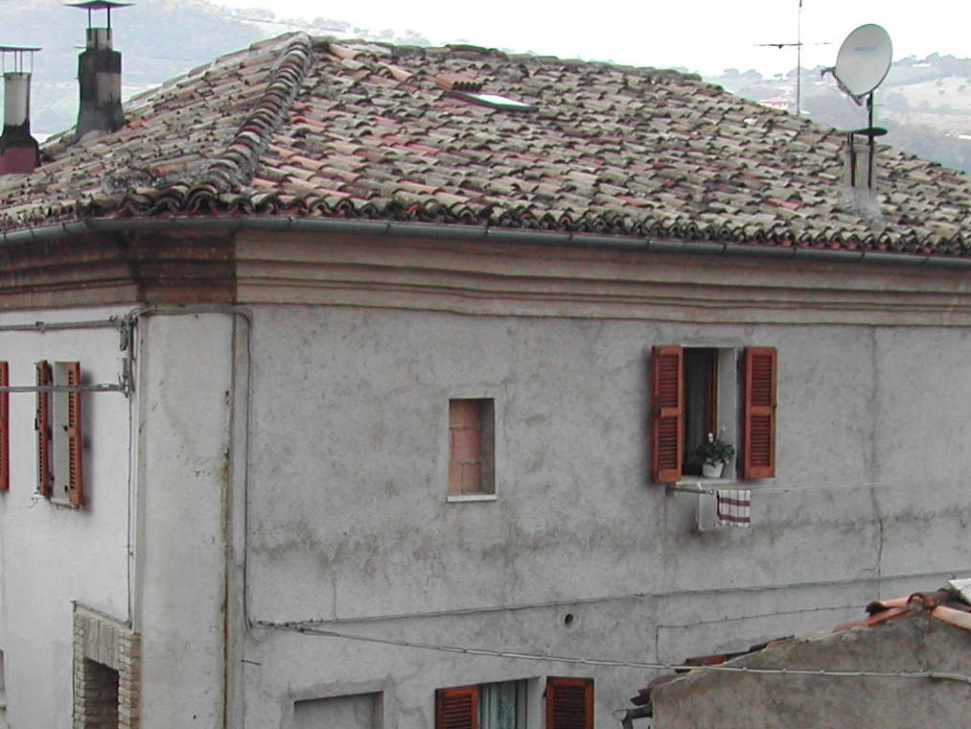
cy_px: 589
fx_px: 2665
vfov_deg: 15.5
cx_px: 345
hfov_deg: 20.6
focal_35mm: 95
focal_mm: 10.1
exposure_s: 1/317
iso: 100
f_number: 3.1
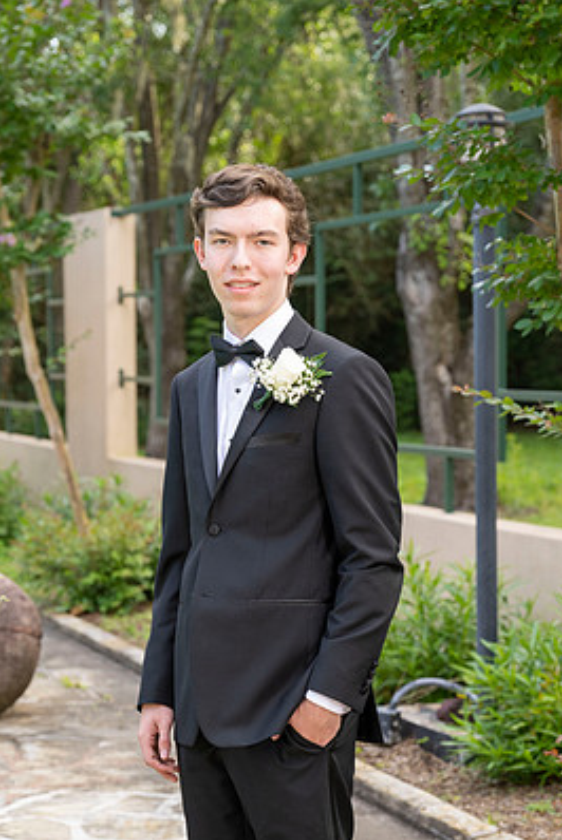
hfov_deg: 15.7
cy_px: 469
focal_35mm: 87
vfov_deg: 23.4
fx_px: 2034
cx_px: 281
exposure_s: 1/200
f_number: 5
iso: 500
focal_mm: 77
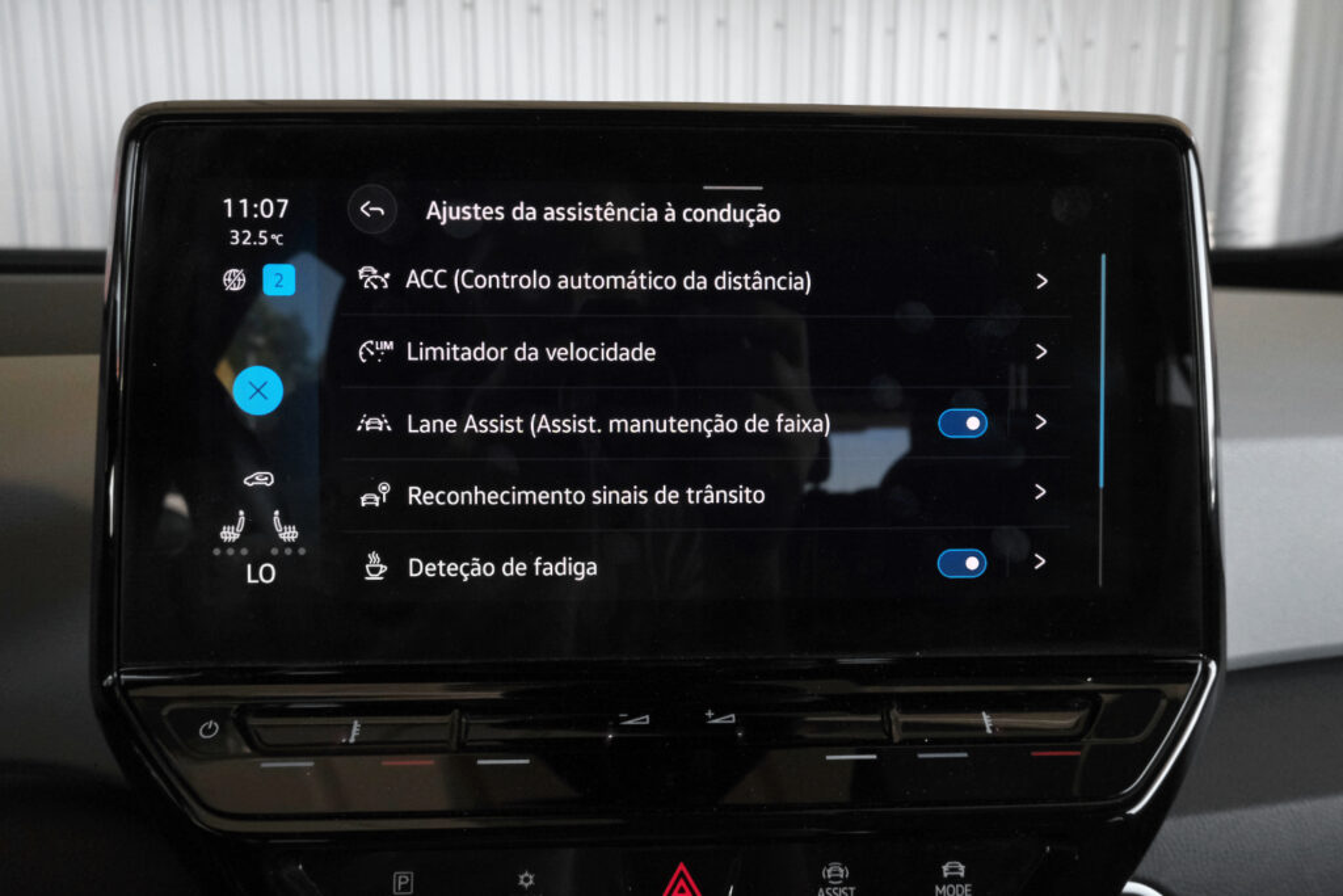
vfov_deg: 43.6
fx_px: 1119
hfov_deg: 61.9
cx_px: 672
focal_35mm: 30
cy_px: 448
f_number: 9
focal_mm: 19.7
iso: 2000
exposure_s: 1/160
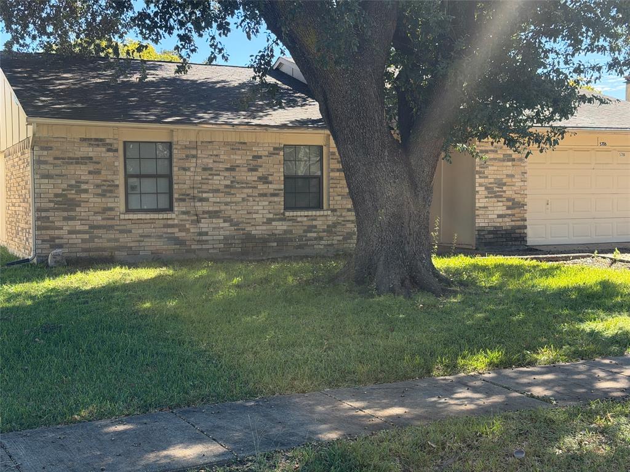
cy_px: 236
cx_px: 315
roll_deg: +0.1
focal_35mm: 48
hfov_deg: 39.7
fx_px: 874
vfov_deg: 30.3
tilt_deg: +1.8
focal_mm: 6.76
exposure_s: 1/962
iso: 100
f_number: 1.78
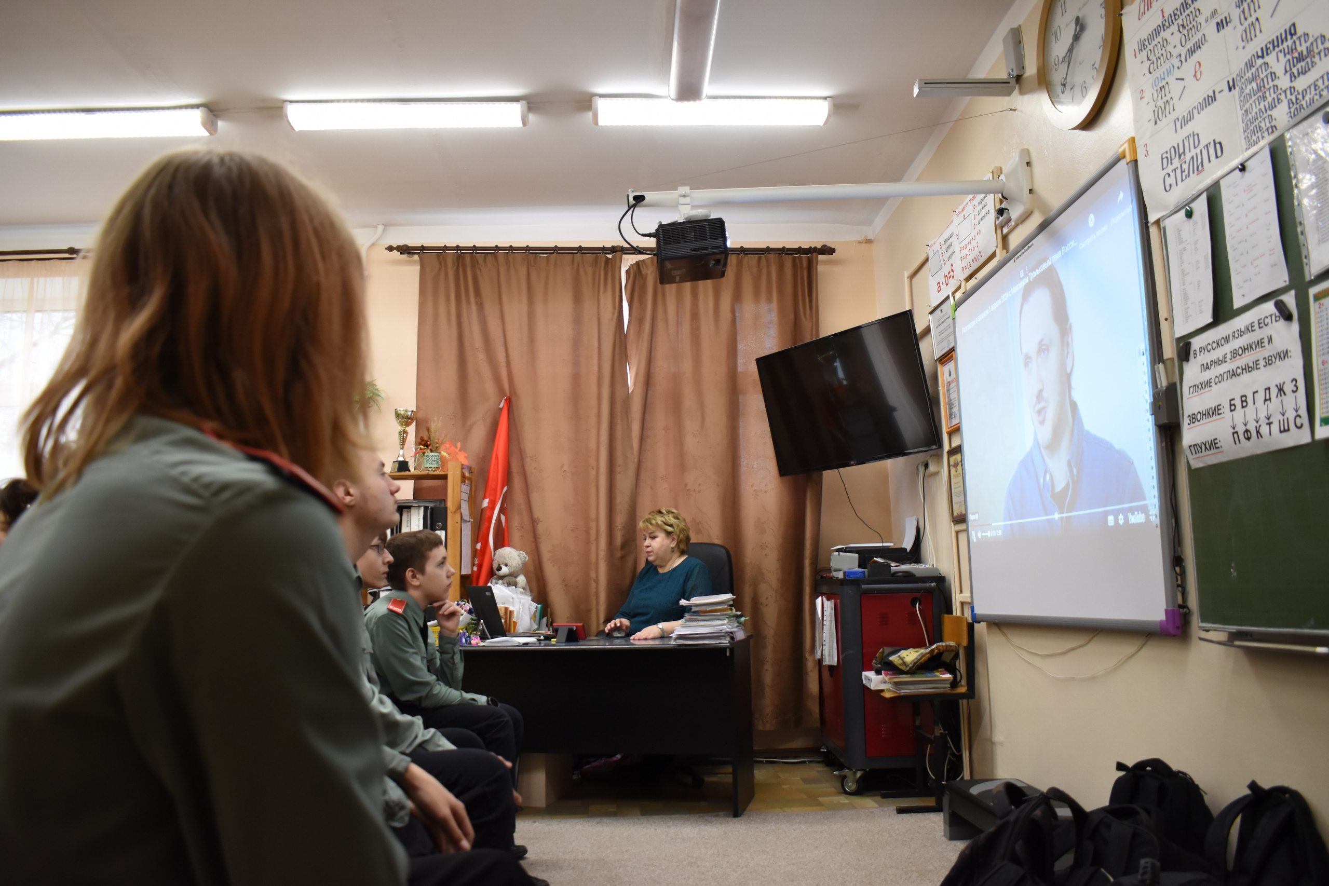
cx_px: 664
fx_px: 1107
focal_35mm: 30
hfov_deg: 61.9
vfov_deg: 43.6
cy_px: 443
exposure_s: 1/80
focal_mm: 20
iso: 800
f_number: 4.5
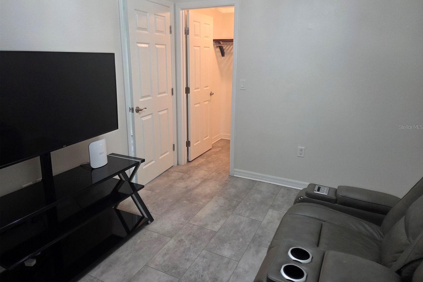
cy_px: 127
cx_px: 212
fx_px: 282
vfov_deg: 53.0
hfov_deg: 73.7
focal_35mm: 24
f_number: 1.8
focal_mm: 5.4
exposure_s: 1/120
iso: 400
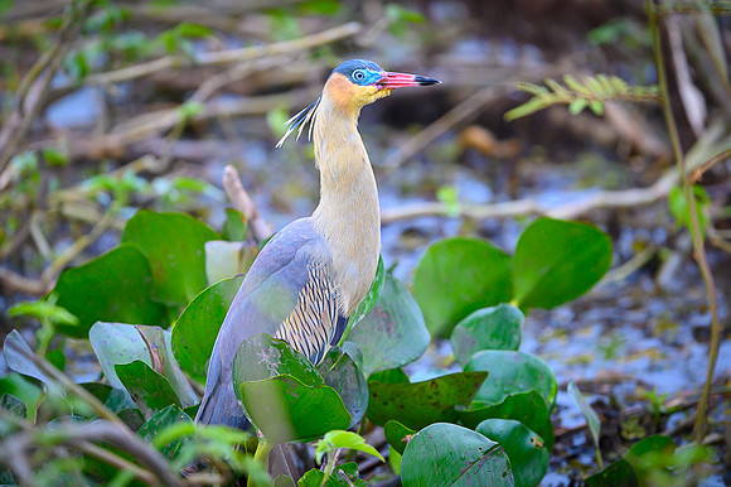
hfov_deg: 3.0
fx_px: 13953
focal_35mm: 688
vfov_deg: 2.0
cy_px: 185
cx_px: 341
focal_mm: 500
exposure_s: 1/320
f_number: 4
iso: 2000
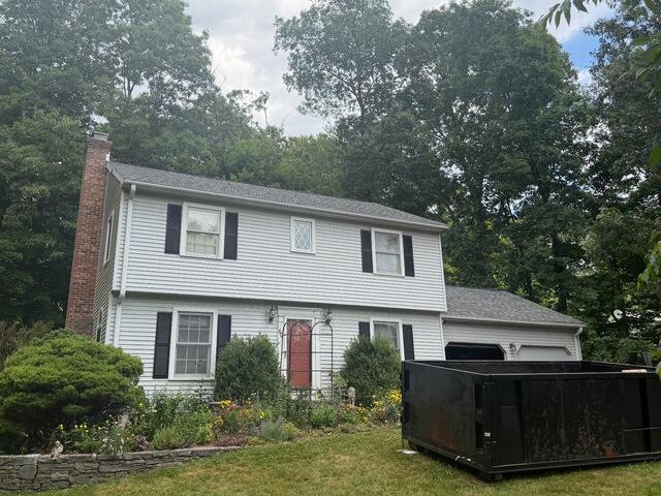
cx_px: 330
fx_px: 458
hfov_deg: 71.6
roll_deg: +1.3
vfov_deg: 56.8
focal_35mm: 24
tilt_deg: +18.6
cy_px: 248
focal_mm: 6.76
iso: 100
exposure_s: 1/2703
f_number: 1.78
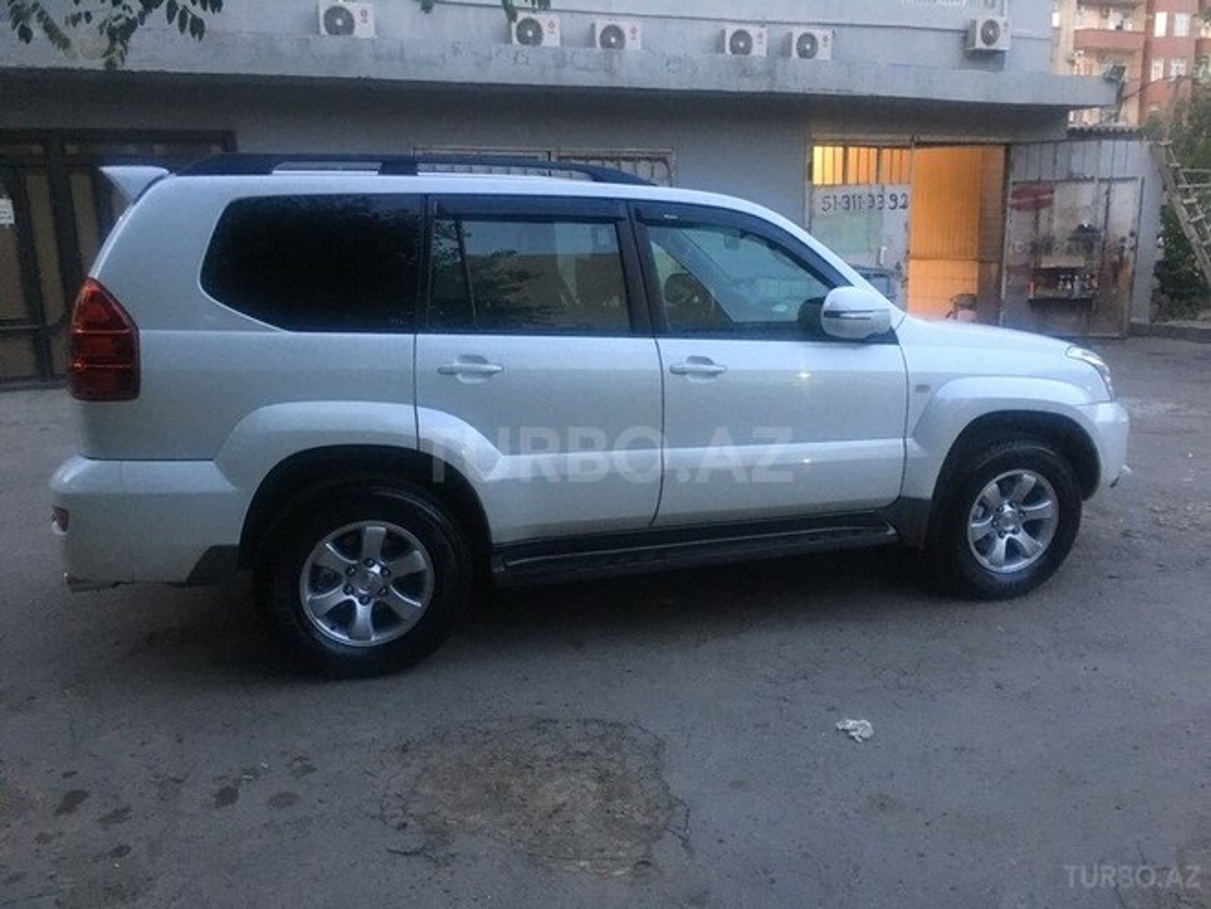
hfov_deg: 61.7
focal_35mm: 29
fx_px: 1015
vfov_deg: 48.2
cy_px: 454
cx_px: 606
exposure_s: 1/17
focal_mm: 4.15
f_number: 2.2
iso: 400
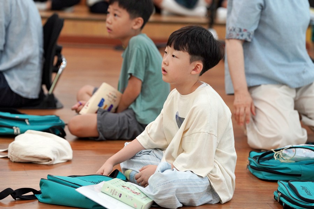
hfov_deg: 10.3
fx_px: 1744
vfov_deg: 6.9
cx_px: 157
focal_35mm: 200
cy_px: 104
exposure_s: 1/250
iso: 1600
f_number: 4
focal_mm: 200
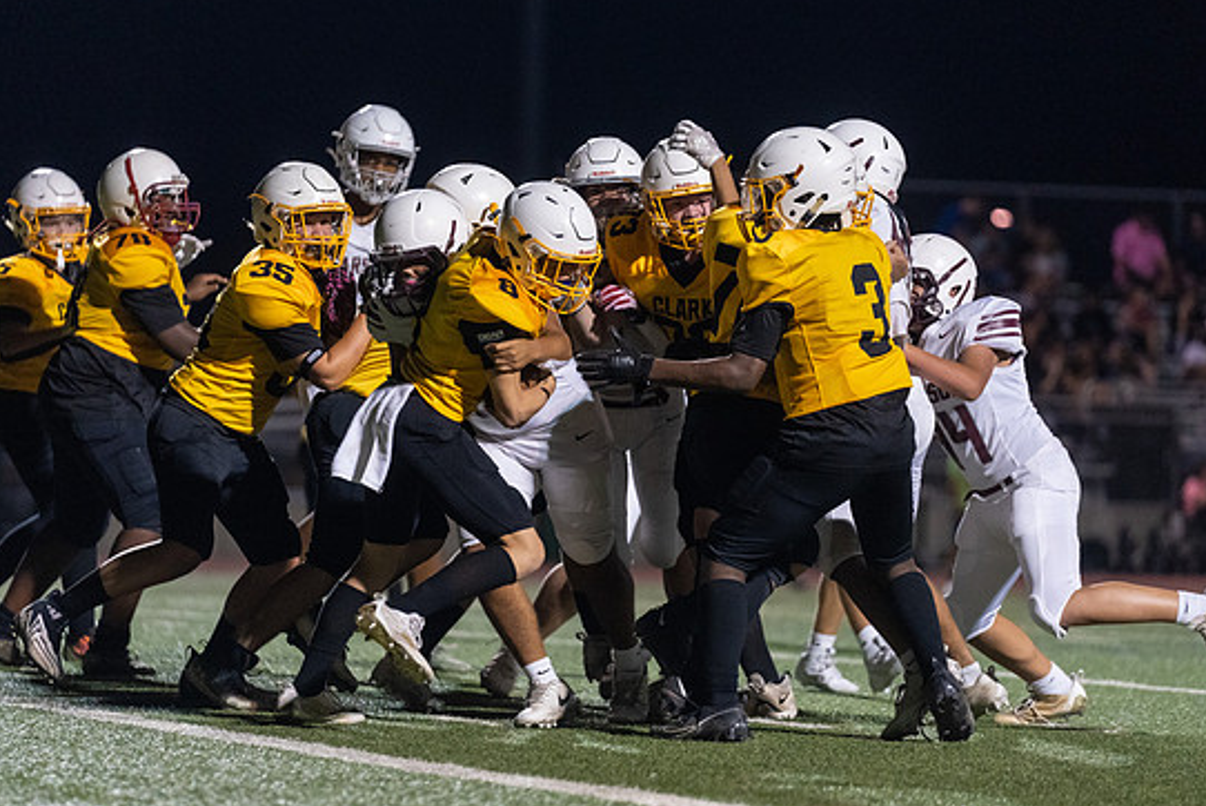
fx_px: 7173
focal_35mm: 214
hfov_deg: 9.6
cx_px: 574
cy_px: 397
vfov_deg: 6.4
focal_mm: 200
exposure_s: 1/1000
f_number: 3.2
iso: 6400
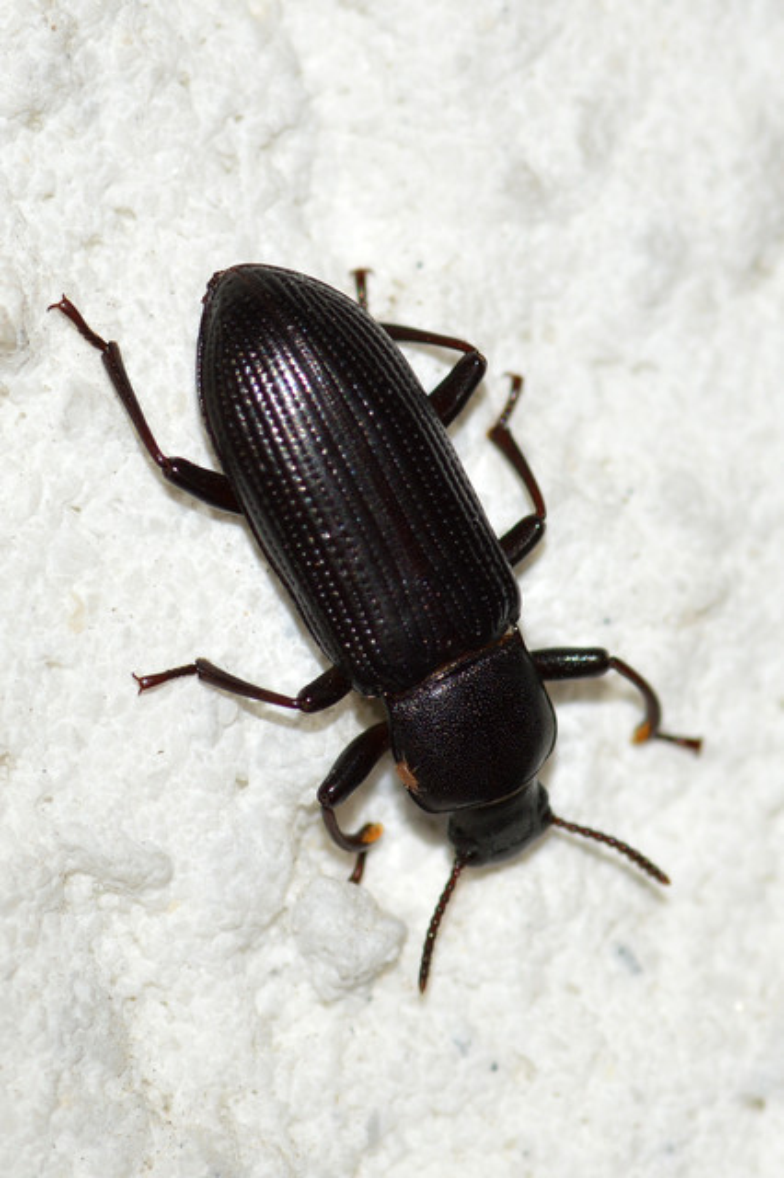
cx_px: 392
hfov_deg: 9.1
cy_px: 589
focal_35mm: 150
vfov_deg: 13.7
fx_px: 4905
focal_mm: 100
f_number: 13
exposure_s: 1/200
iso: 100
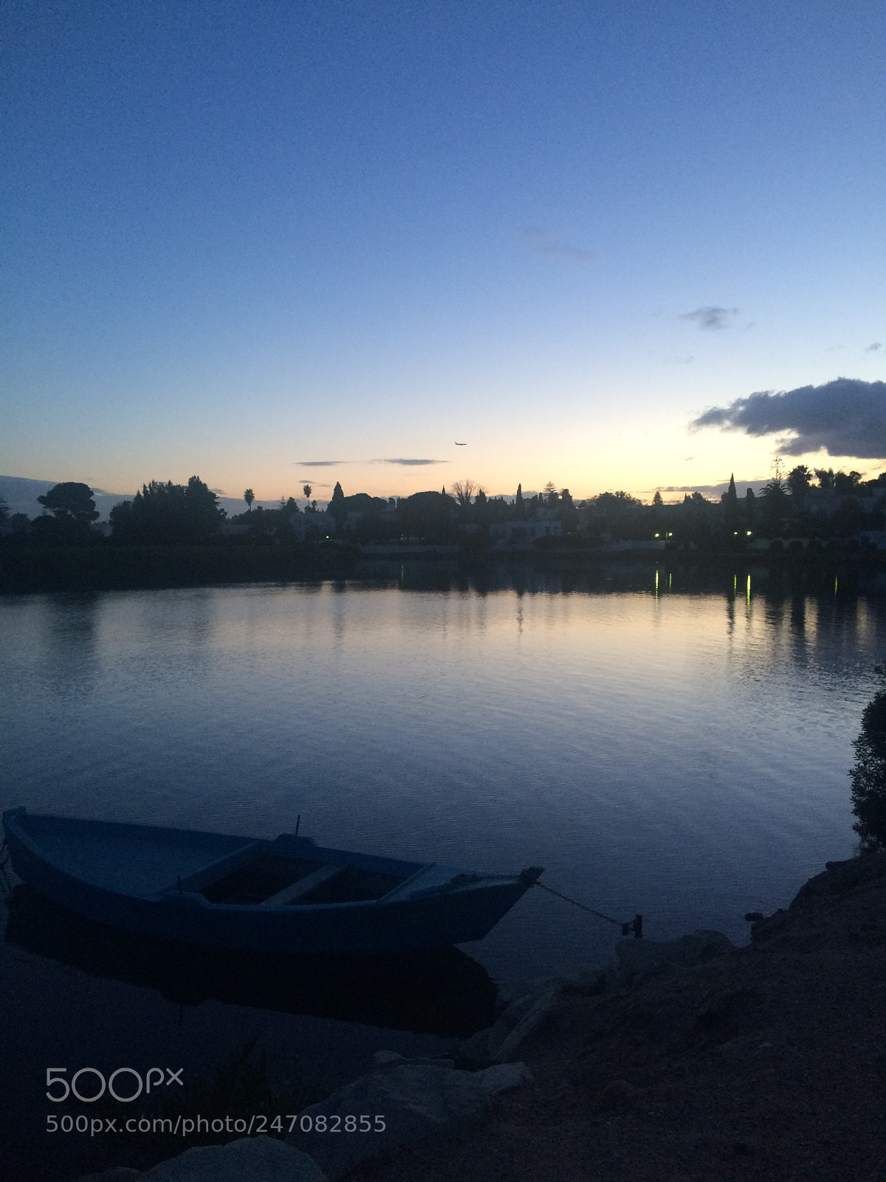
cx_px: 443
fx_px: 990
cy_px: 591
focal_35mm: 29
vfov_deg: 61.7
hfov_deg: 48.2
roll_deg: +0.6
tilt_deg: -3.3
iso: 125
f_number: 2.2
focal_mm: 4.15
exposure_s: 1/33
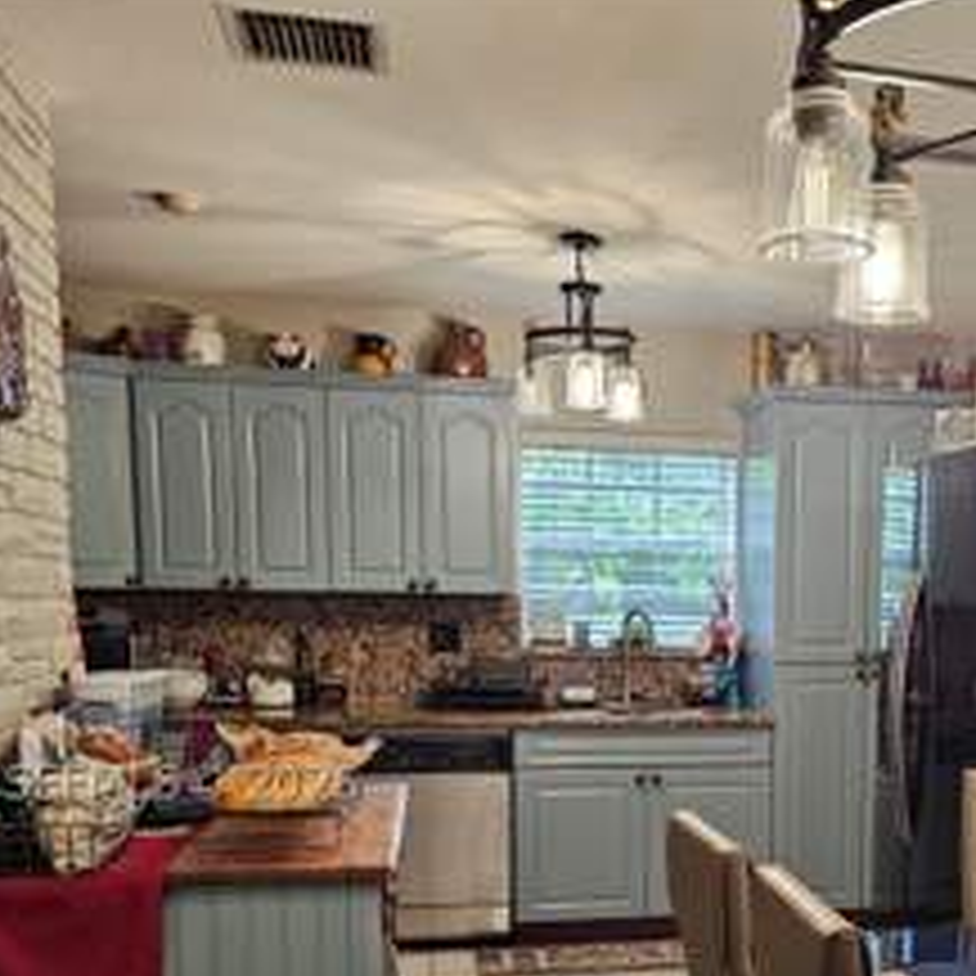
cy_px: 783
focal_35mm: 45
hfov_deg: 36.3
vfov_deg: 36.3
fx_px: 1435
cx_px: 774
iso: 400
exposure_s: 1/120
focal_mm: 6.3
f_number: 1.7
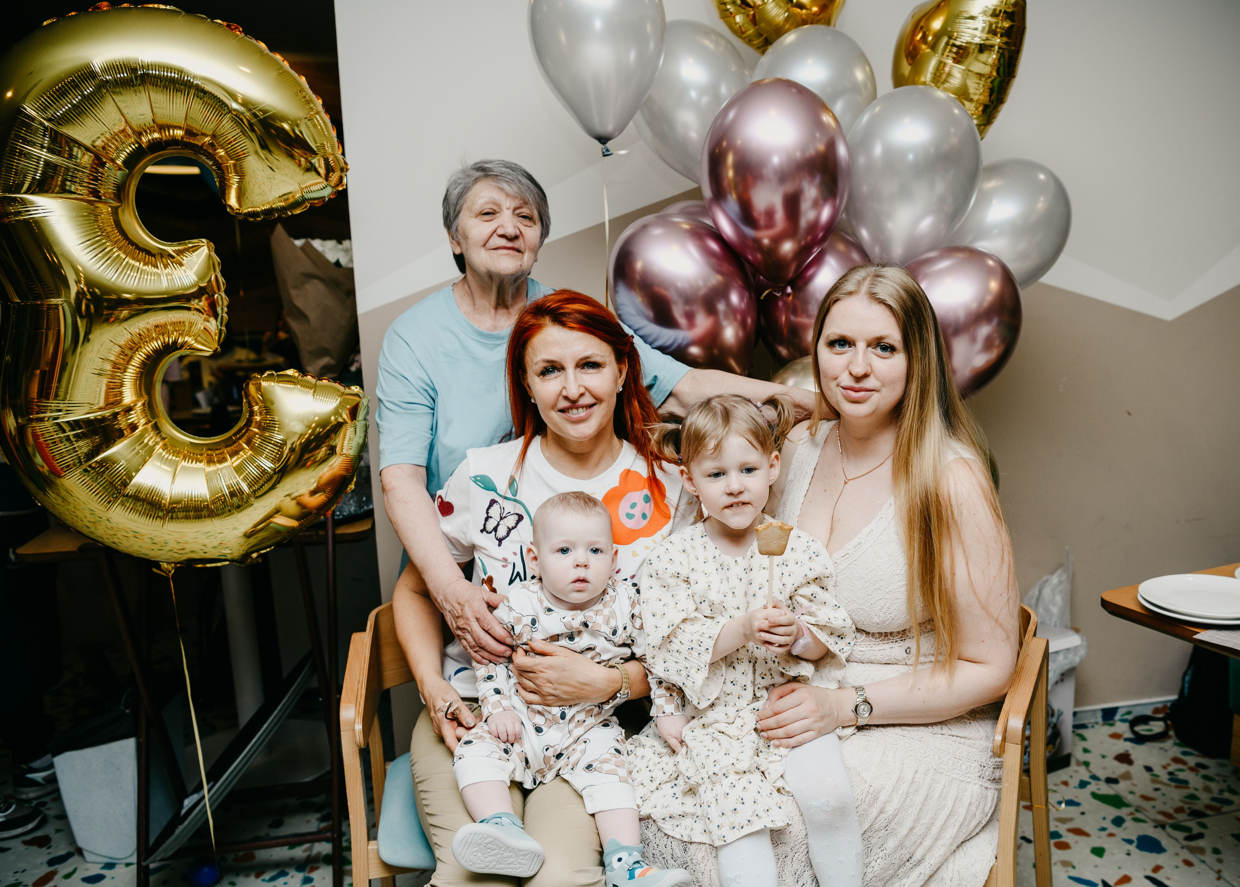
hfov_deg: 59.7
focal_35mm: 30
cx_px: 715
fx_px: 1073
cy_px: 477
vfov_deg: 44.9
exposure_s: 1/160
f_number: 3.5
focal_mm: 27
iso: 125
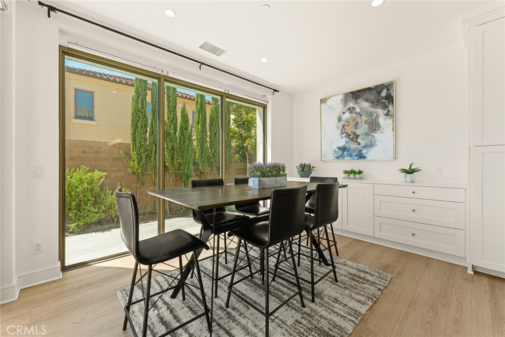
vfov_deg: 81.2
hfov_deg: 104.2
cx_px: 252
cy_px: 168
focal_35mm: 14
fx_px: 196
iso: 250
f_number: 6.3
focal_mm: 14
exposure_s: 1/50
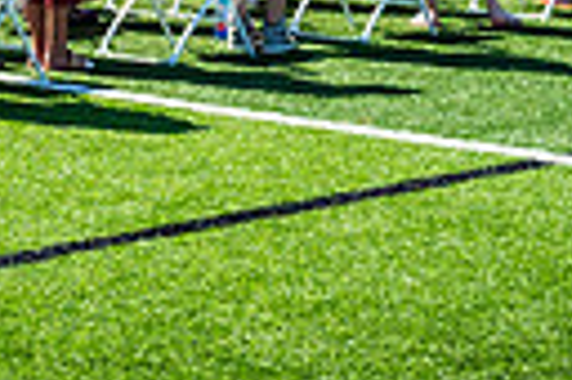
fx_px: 2904
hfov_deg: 11.2
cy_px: -393
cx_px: 72
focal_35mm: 183
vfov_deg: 7.2
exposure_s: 1/1600
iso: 200
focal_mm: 27
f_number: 7.1
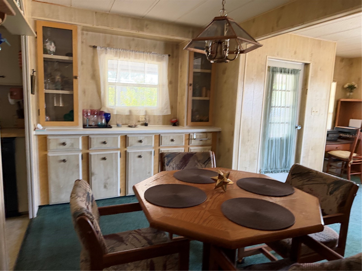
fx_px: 251
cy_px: 136
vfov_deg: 56.8
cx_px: 181
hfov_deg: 71.6
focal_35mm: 24
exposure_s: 1/60
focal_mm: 6.76
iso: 320
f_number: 1.78
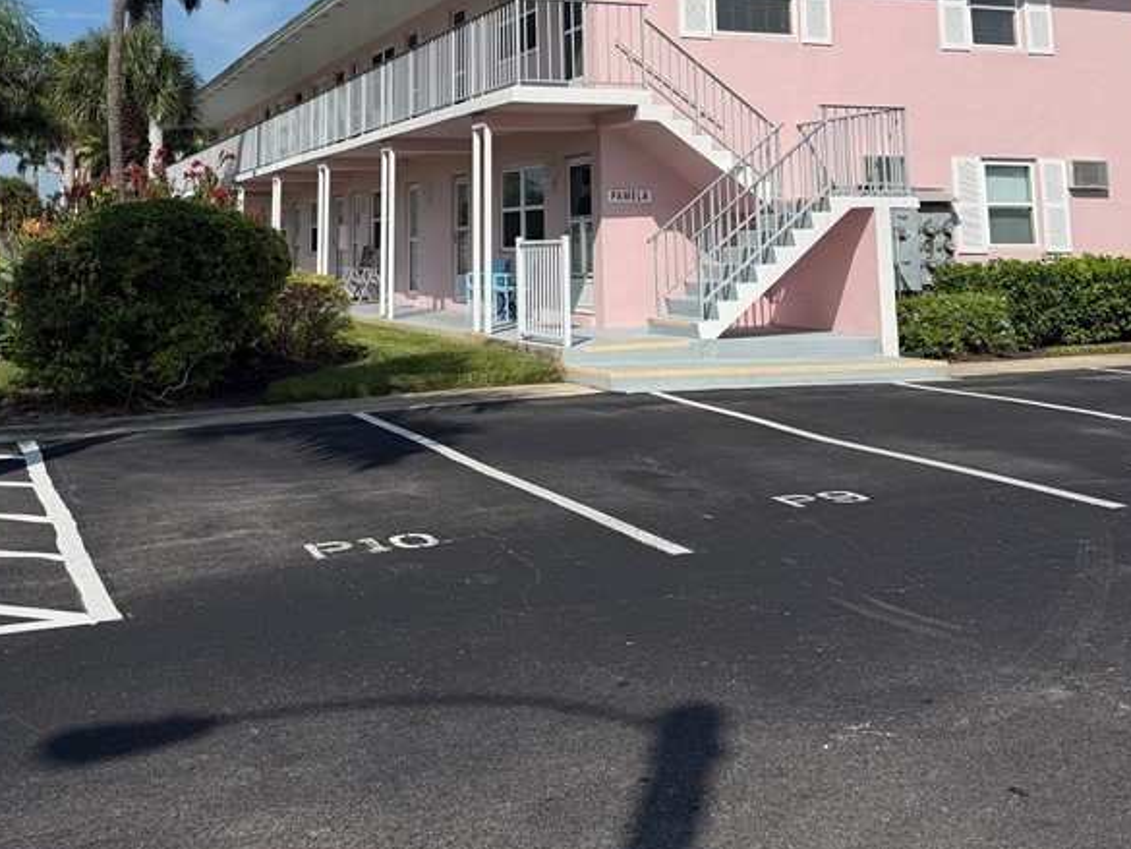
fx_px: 1373
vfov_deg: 31.9
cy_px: 12
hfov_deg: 44.7
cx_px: 503
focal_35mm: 42
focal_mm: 6.76
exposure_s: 1/9091
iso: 80
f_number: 1.78
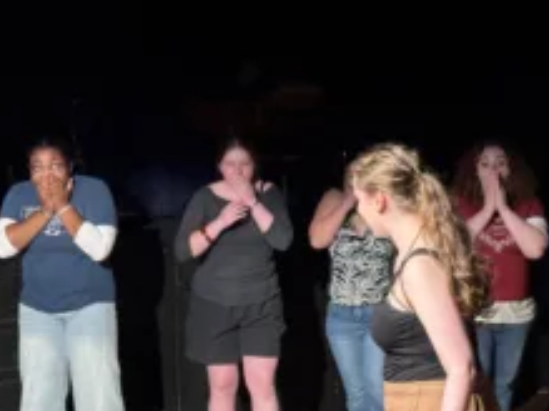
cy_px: 371
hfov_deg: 20.6
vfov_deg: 15.4
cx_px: 363
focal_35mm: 95
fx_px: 1506
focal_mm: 5.96
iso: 200
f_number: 1.6
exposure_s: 1/40
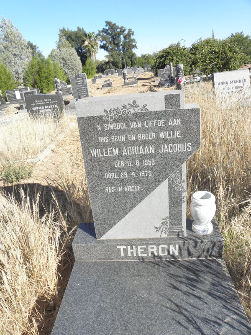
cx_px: 126
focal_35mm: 26
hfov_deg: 53.1
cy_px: 168
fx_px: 251
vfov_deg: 67.3
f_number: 6.3
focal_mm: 4.6
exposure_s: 1/500
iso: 200
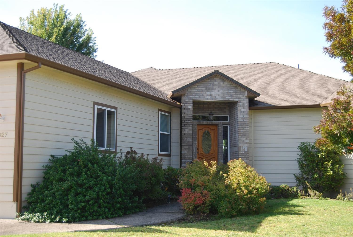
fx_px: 472
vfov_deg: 28.2
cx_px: 176
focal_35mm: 48
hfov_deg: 41.0
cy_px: 118
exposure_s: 1/160
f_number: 4.5
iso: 100
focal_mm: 32
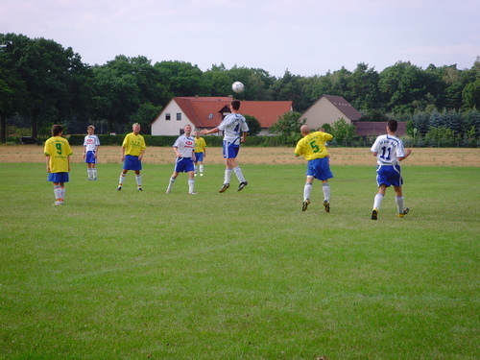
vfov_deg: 12.7
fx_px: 1622
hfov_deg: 16.8
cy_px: 180
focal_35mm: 117
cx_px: 240
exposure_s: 1/250
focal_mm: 19.8
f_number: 4.5
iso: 80
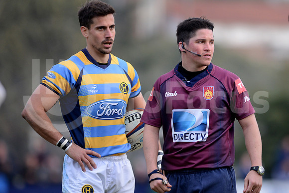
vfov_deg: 3.3
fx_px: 3372
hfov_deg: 4.9
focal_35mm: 420
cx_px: 144
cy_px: 96
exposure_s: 1/1000
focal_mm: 420
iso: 800
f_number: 4
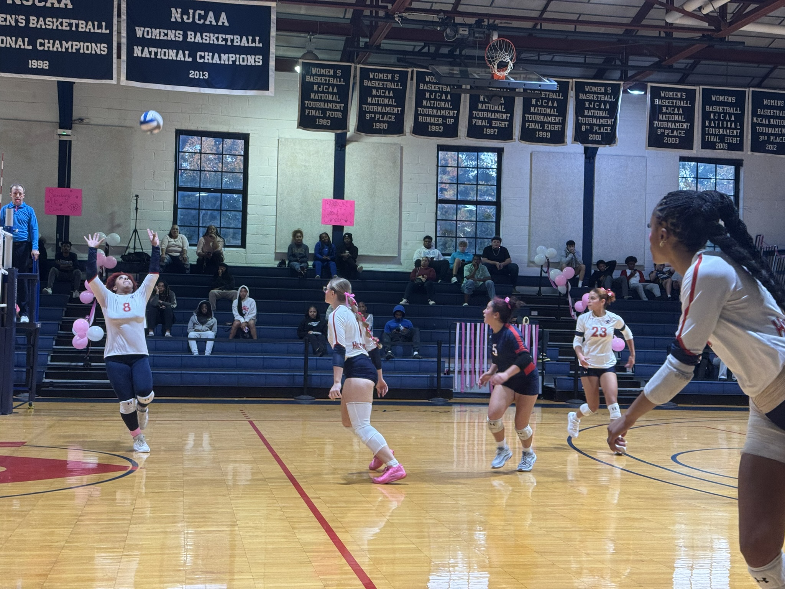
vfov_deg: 30.3
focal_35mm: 48
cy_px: 294
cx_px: 392
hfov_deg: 39.7
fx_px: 1089
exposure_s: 1/60
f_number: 1.78
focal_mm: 6.76
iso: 100
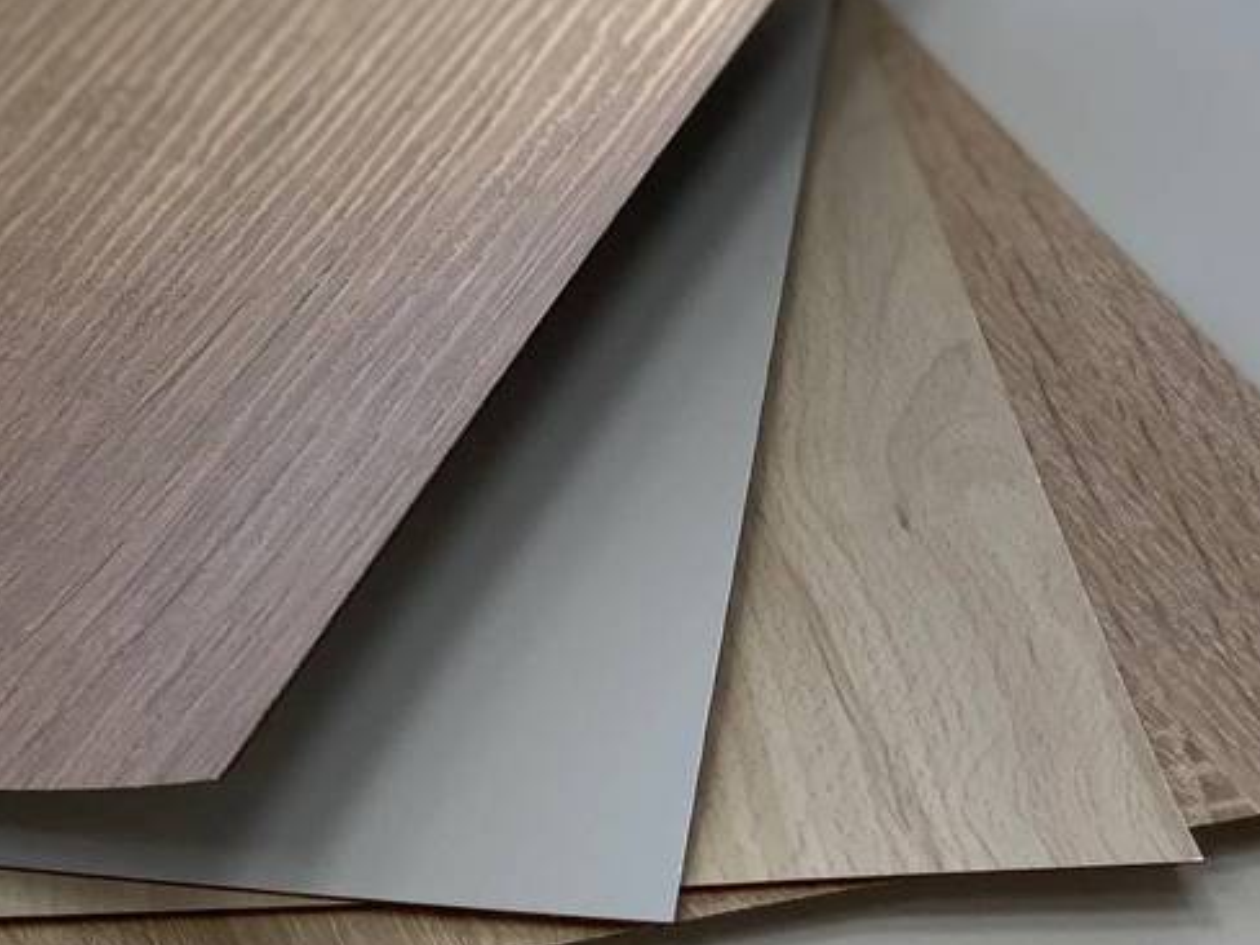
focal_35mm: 128
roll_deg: +0.0
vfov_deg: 11.6
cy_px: 447
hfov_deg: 15.2
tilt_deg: -31.5
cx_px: 124
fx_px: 4659
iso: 16
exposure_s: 1/116
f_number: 2.4
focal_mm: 6
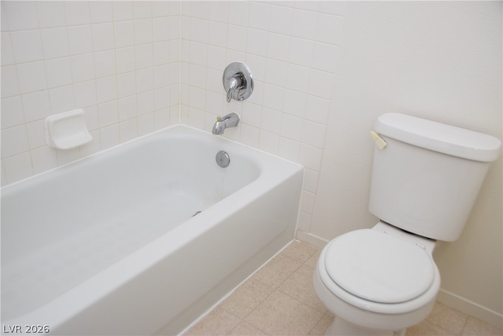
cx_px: 252
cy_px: 168
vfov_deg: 40.0
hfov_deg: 57.2
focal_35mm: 33
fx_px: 461
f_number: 3.8
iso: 1250
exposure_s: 1/60
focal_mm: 22
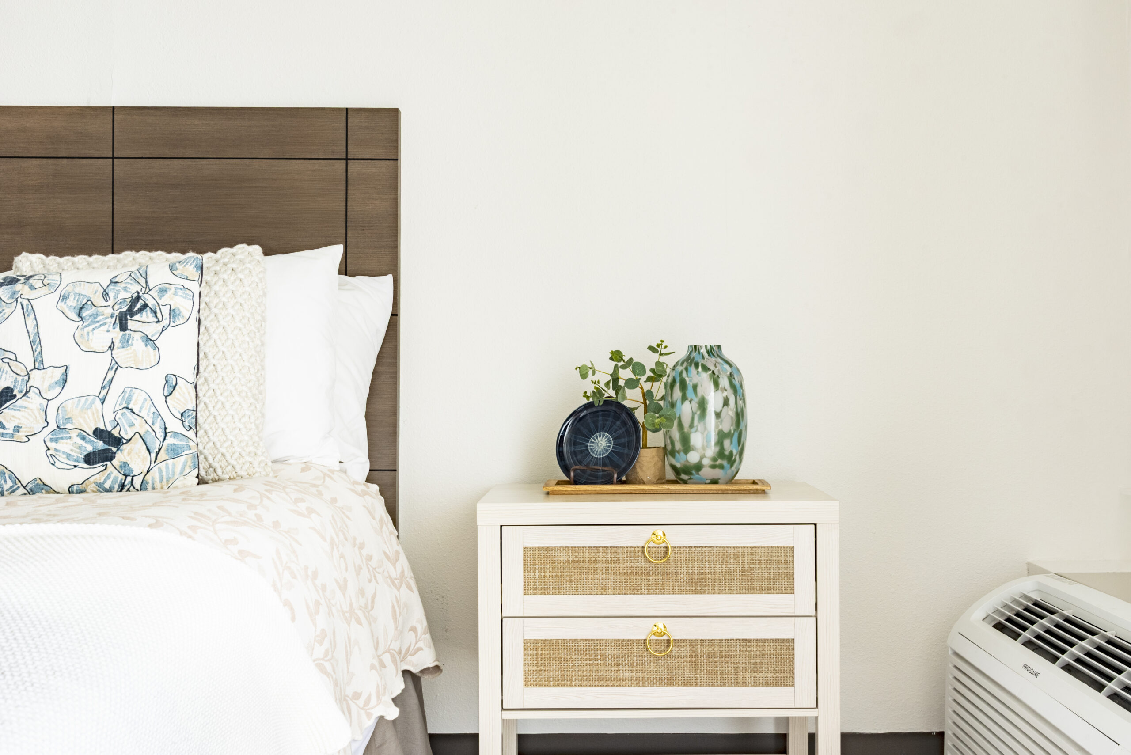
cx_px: 566
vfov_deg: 35.1
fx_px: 1194
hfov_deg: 50.7
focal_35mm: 38
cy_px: 378
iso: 400
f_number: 13
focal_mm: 38
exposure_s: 1/15
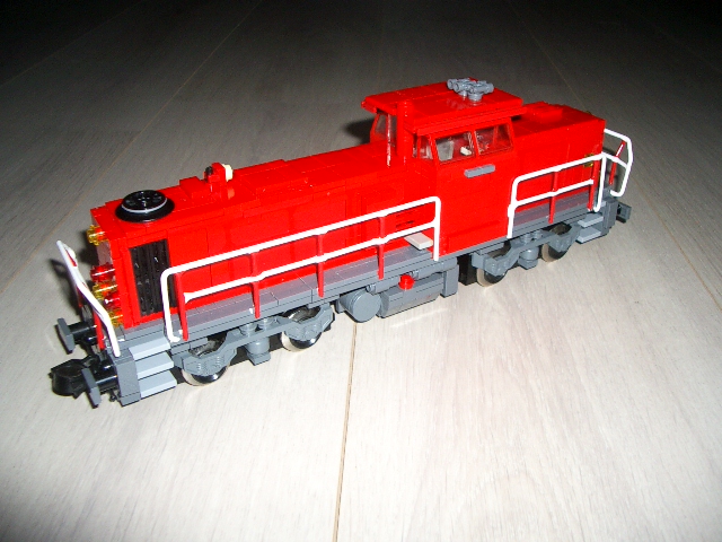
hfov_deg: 52.6
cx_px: 361
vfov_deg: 40.7
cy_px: 271
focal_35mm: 35
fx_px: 730
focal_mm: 5.8
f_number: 2.6
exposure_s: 1/40
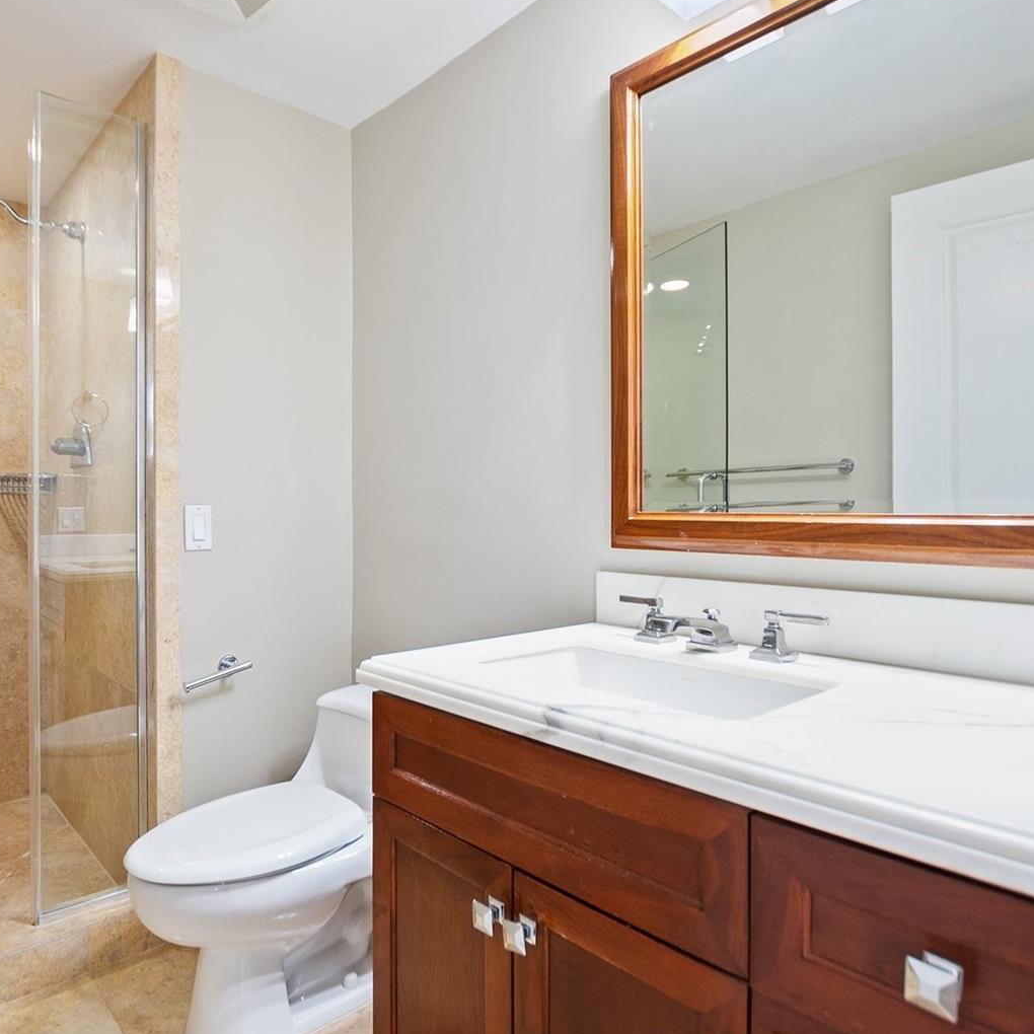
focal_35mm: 20
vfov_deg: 74.8
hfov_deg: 74.3
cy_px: 509
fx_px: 676
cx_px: 438
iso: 360
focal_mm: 10
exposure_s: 1/15
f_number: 3.5
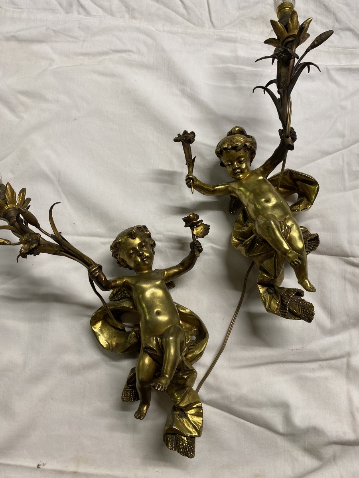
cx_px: 180
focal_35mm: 26
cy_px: 239
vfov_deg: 67.3
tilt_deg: -78.6
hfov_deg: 53.1
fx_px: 360
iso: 80
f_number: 1.8
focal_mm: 4.25
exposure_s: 1/50
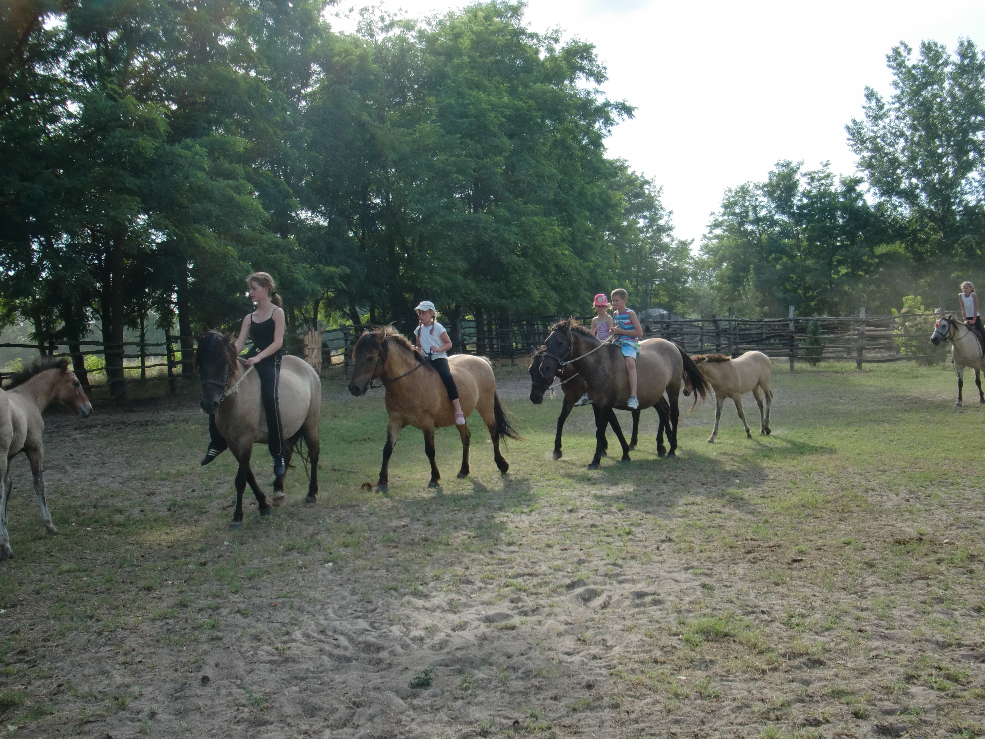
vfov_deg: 37.7
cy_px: 370
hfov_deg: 49.0
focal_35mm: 38
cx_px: 492
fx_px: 1081
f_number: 3.9
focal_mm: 6.66
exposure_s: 1/320
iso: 64
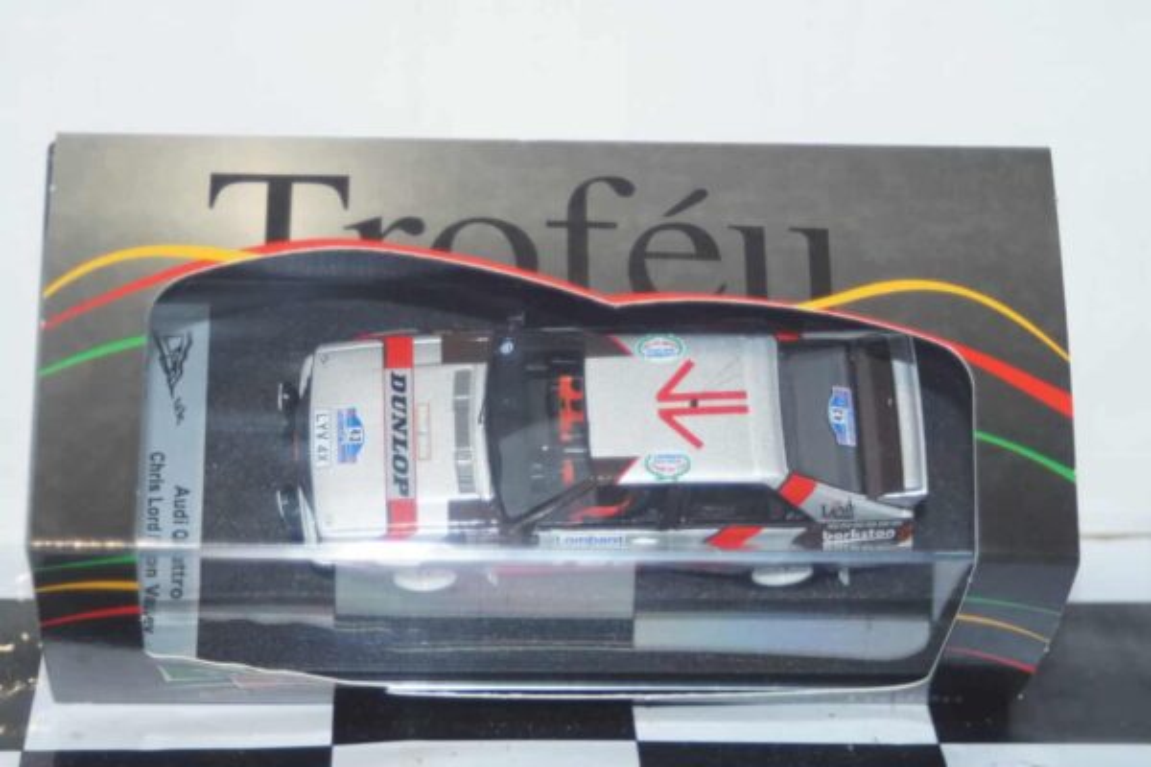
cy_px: 384
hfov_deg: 19.5
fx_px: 3357
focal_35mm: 105
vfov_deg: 13.0
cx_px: 576
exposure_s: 1/160
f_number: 5.6
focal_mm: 70
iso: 800
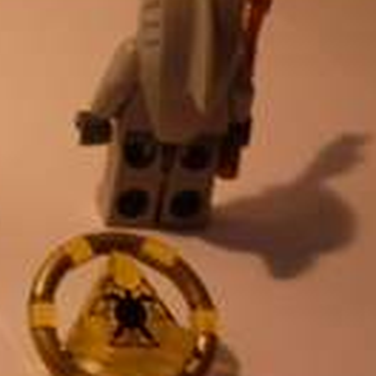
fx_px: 1217
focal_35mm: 99
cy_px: 122
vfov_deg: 17.5
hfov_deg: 16.7
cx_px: -91
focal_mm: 5.5
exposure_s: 1/30
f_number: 2.8
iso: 100
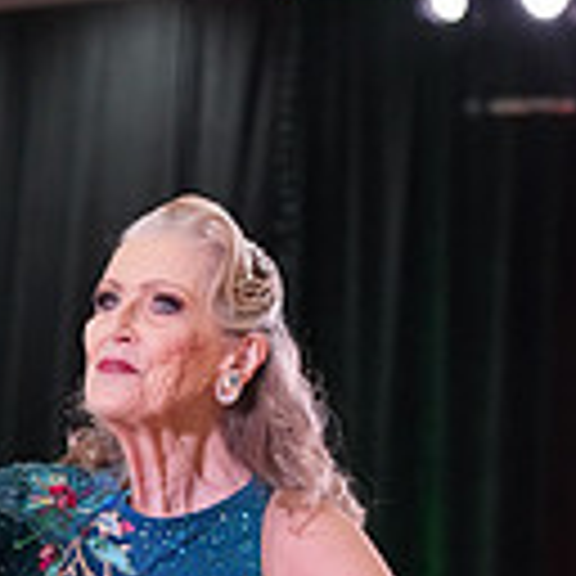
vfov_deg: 4.3
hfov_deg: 4.3
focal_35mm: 403
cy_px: 986
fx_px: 7587
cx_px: -227
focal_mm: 105
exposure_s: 1/320
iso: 5000
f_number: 4.5
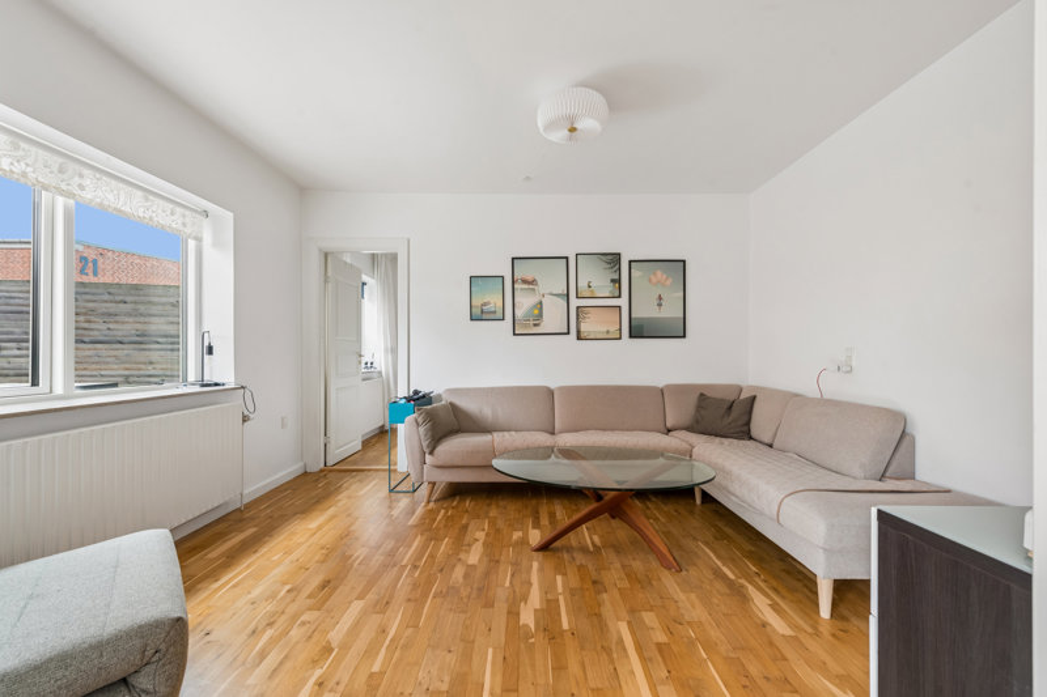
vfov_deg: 81.2
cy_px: 348
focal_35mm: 14
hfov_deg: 104.3
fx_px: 407
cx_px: 524
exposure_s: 1/2
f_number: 10
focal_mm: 14
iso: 200
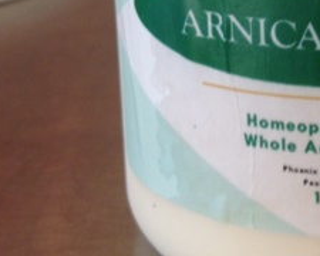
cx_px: 400
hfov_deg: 18.6
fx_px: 919
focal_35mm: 97
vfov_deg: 15.6
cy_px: 6
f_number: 2.4
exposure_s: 1/20
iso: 64
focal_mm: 4.28
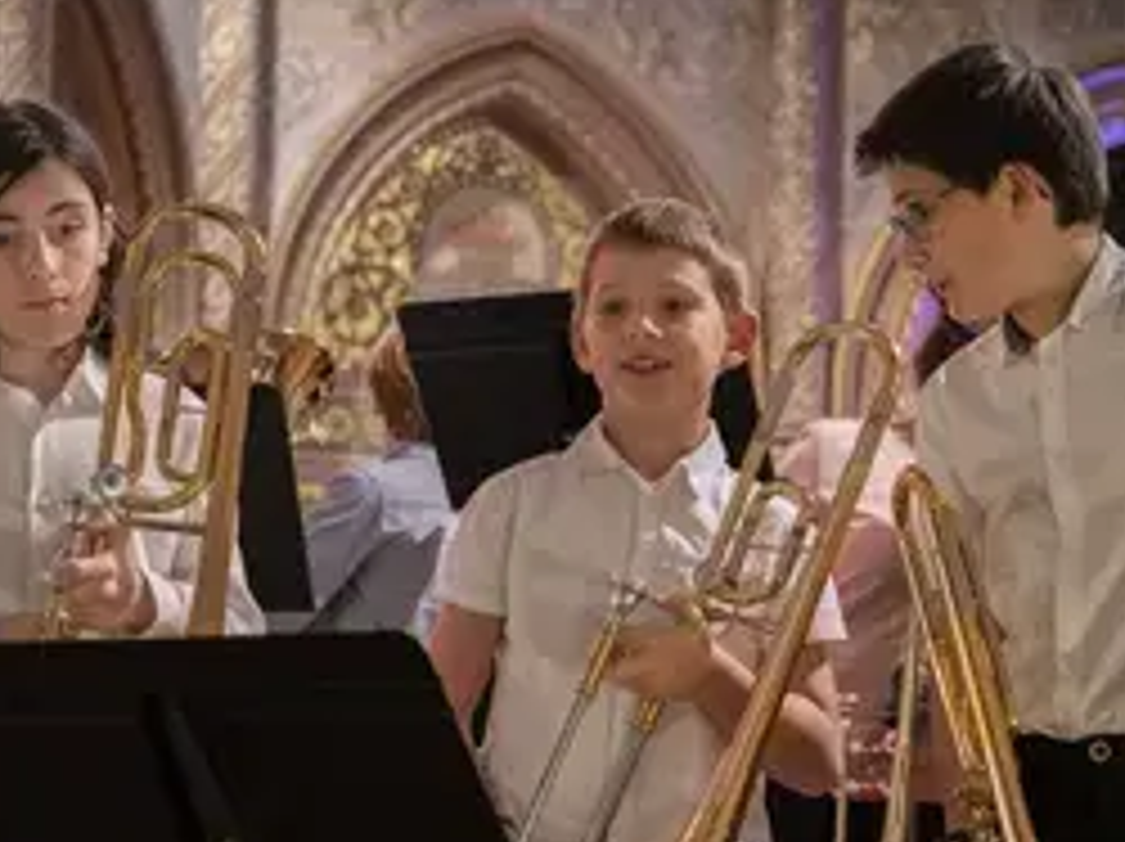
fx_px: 4026
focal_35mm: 124
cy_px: 527
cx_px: 567
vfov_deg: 11.9
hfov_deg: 15.9
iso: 2500
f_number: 3.2
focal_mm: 43
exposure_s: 1/100
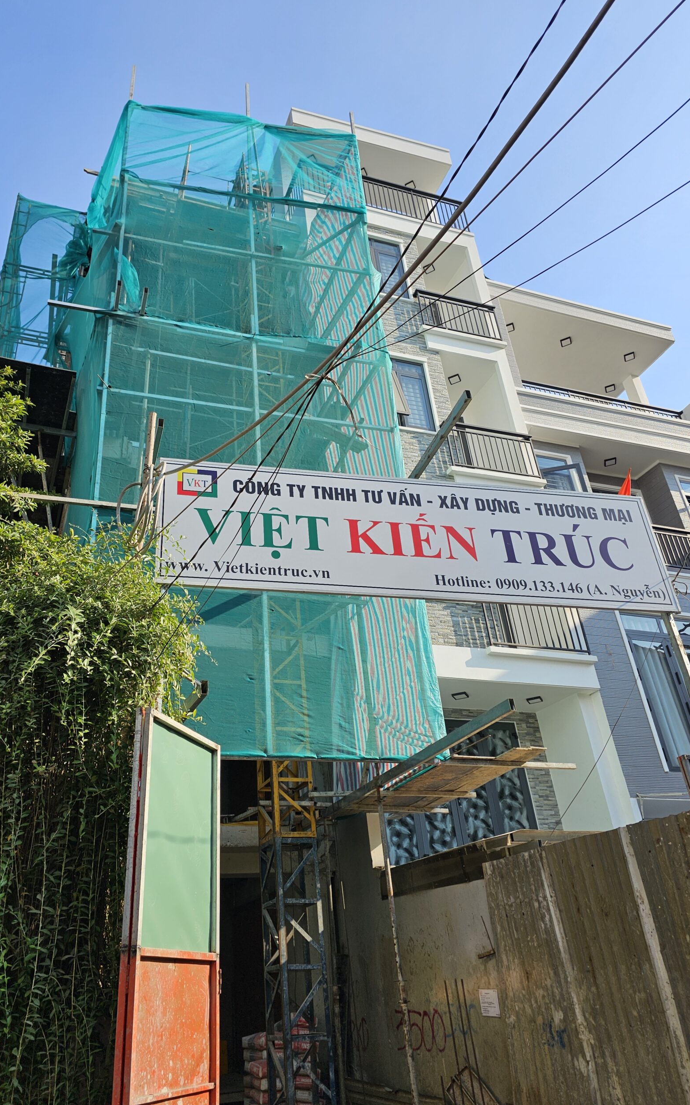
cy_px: 542
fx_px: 752
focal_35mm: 25
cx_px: 289
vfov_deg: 72.5
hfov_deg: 49.1
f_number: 1.7
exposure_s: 1/505
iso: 10
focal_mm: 6.3
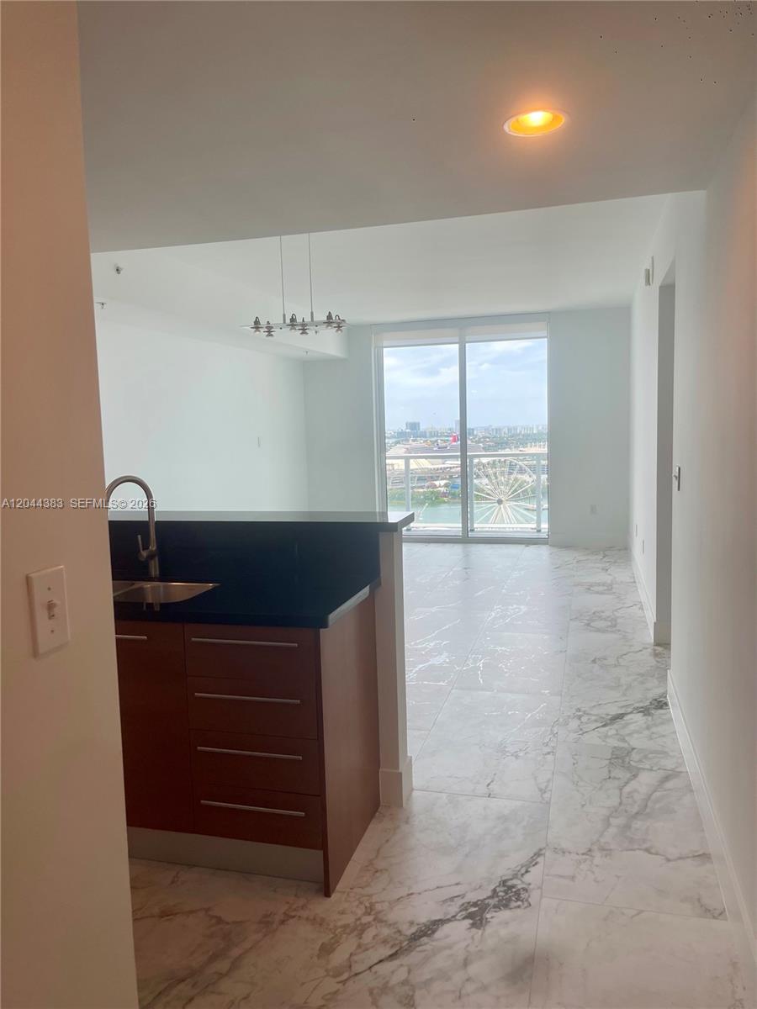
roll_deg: +1.5
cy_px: 504
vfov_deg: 69.4
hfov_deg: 54.9
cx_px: 378
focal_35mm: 25
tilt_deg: -6.2
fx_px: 729
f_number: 1.6
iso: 32
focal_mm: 5.1
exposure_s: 1/388
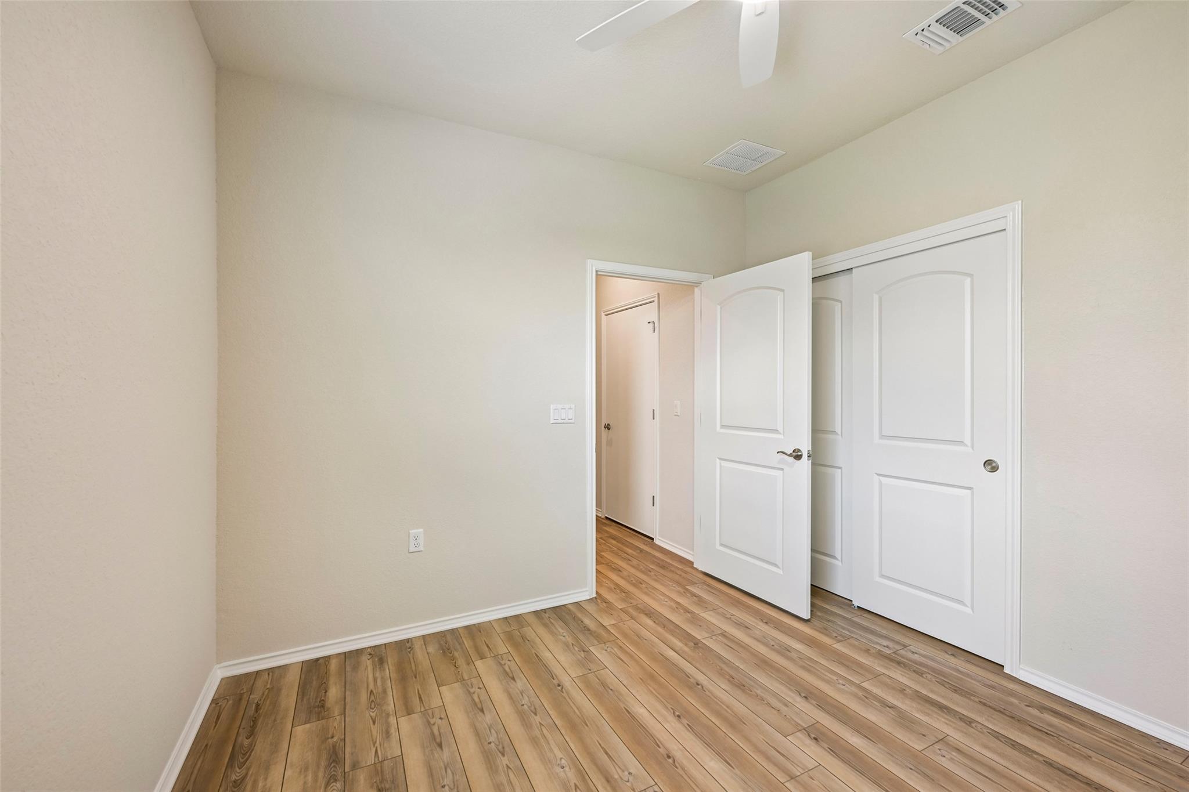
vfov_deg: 77.3
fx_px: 495
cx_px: 594
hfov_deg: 100.4
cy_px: 396
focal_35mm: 15
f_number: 6.7
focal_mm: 15
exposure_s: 1/15
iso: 220
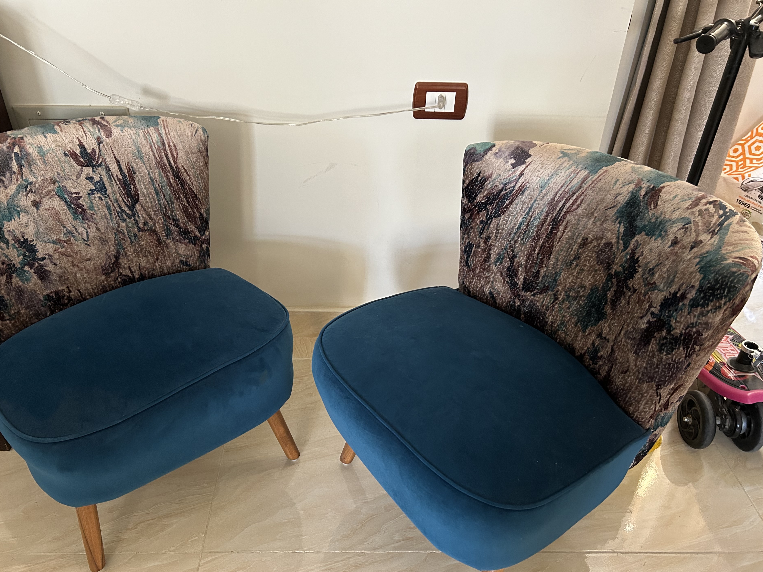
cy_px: 295
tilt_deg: -35.2
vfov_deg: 49.7
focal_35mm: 28
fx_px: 617
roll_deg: -0.3
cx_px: 355
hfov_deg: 63.4
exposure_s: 1/60
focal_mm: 5.7
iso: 400
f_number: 1.5
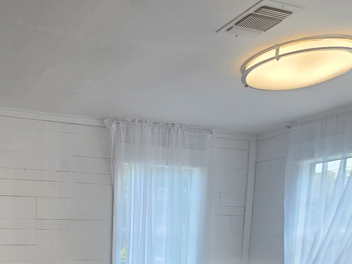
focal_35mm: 34
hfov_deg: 49.3
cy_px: 282
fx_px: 346
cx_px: 49
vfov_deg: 36.2
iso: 100
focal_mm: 2.2
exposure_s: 1/60
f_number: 2.2
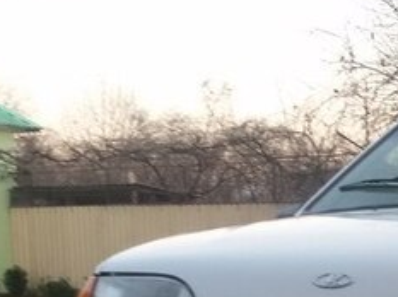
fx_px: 1010
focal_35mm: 88
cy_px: 370
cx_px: 432
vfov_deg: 16.0
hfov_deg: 21.2
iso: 80
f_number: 2.4
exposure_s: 1/33
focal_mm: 2.93
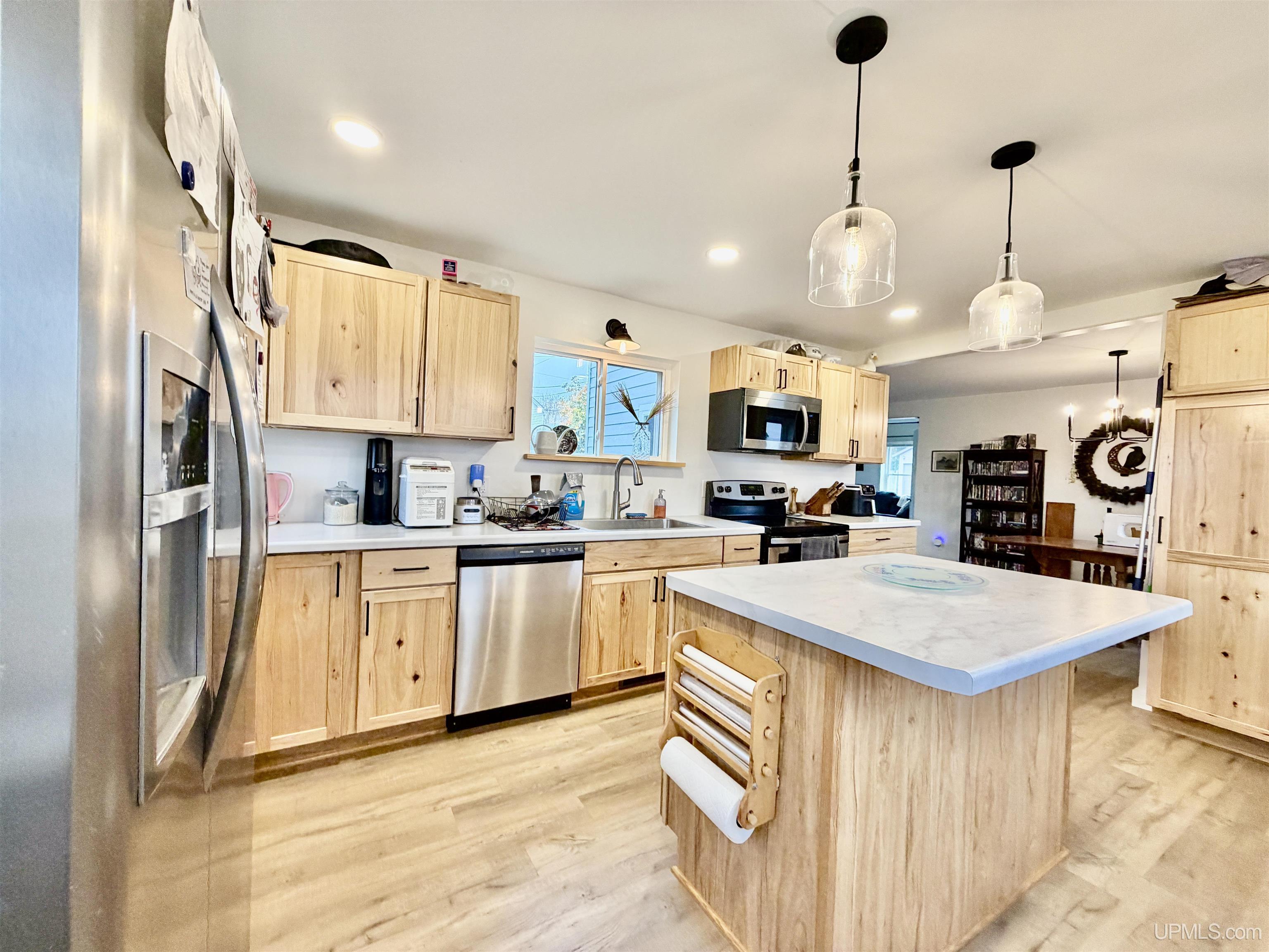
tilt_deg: -1.8
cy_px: 476
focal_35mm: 14
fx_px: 513
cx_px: 634
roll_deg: -2.4
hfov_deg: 102.1
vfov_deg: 85.7
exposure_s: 1/120
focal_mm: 2.22
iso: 200
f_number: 2.2
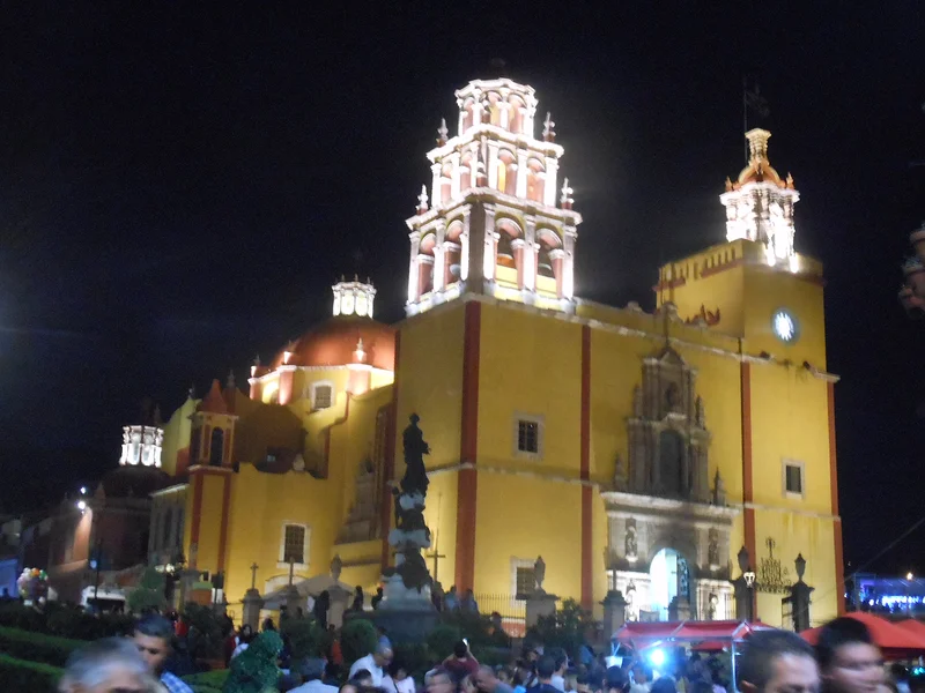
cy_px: 346
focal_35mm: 50
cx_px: 462
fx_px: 1336
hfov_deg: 38.2
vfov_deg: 29.1
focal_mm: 8.9
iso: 800
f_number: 4
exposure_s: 1/5
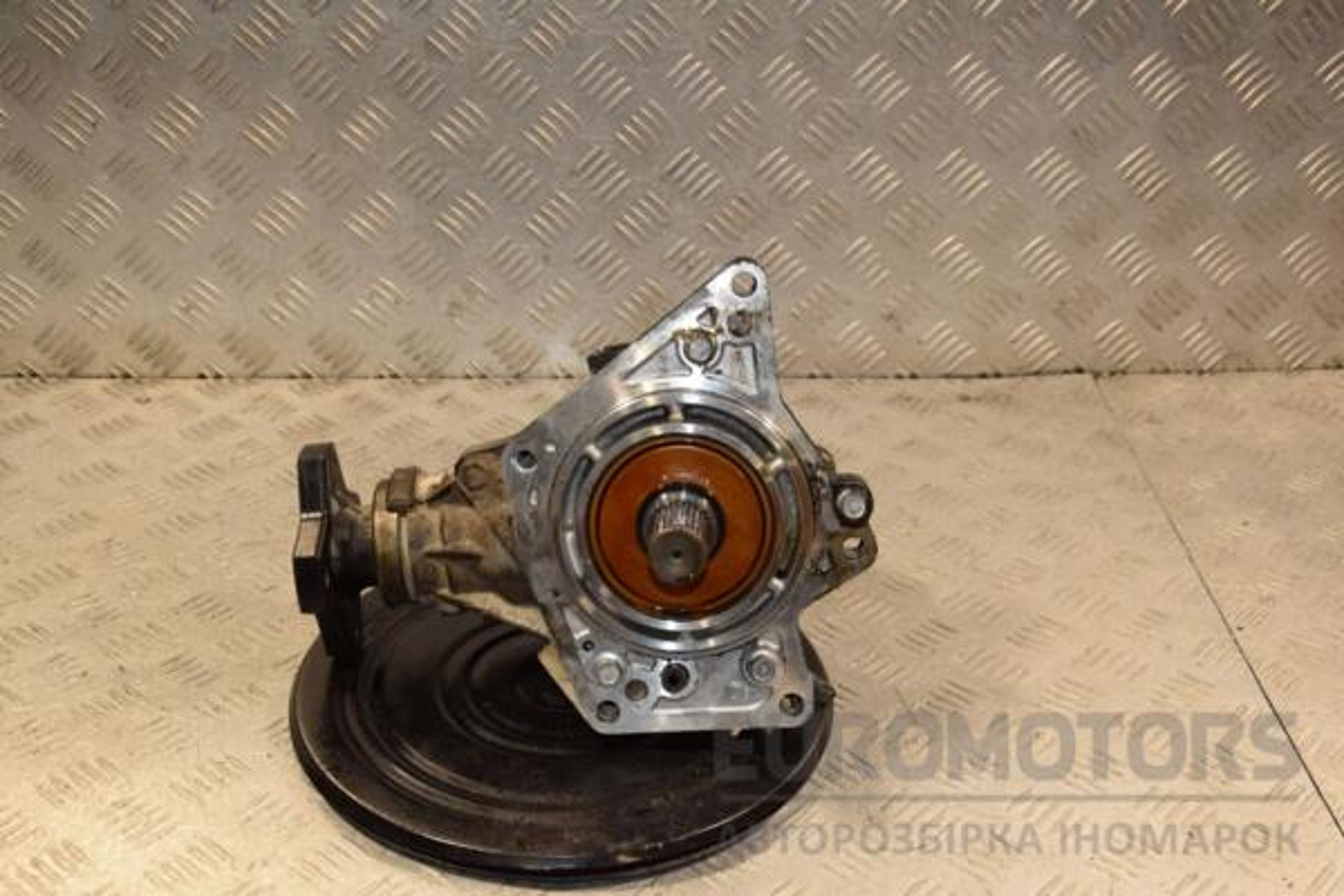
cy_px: 448
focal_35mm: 51
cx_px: 672
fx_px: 1904
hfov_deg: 38.9
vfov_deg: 26.5
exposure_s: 1/200
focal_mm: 34
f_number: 5.6
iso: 800
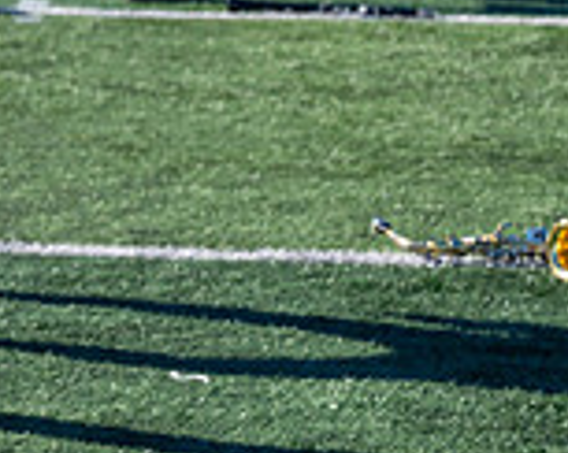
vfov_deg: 6.1
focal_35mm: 249
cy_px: -188
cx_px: -397
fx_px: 4181
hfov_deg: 7.6
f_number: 5
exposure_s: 1/2000
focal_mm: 70
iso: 250
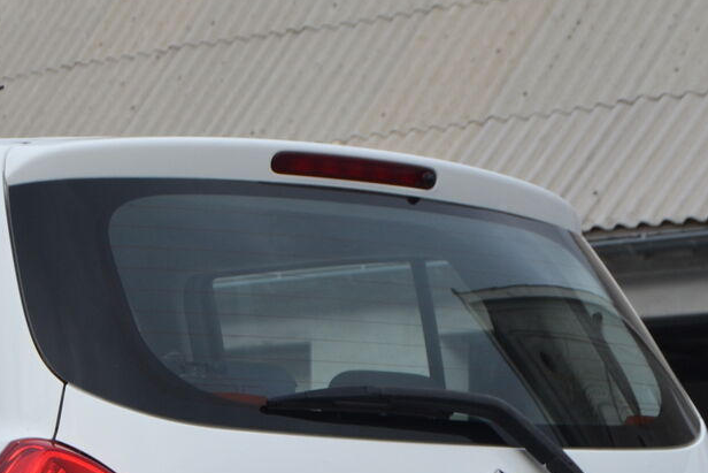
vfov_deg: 8.5
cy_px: 638
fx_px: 3128
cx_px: -63
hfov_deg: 12.7
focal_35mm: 159
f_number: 7.1
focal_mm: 34
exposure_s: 1/250
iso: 100
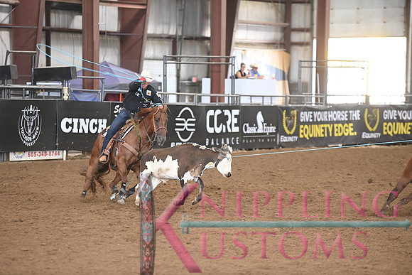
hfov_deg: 10.3
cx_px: 206
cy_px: 138
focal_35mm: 200
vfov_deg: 6.9
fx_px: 2289
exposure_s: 1/250
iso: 2500
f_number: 3.2
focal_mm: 200
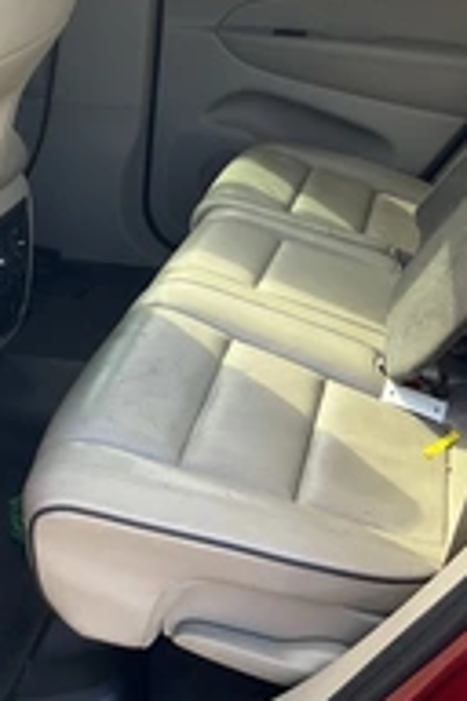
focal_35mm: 63
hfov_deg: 21.4
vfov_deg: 31.3
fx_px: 1226
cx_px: 139
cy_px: 175
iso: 25
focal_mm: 3
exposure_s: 1/122
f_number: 1.8
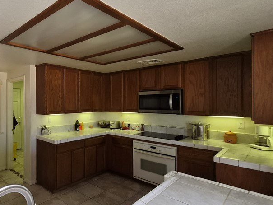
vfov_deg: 61.1
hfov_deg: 71.3
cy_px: 103
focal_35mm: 22
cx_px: 69
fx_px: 174
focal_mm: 1.7
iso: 80
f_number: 2.2
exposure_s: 1/60
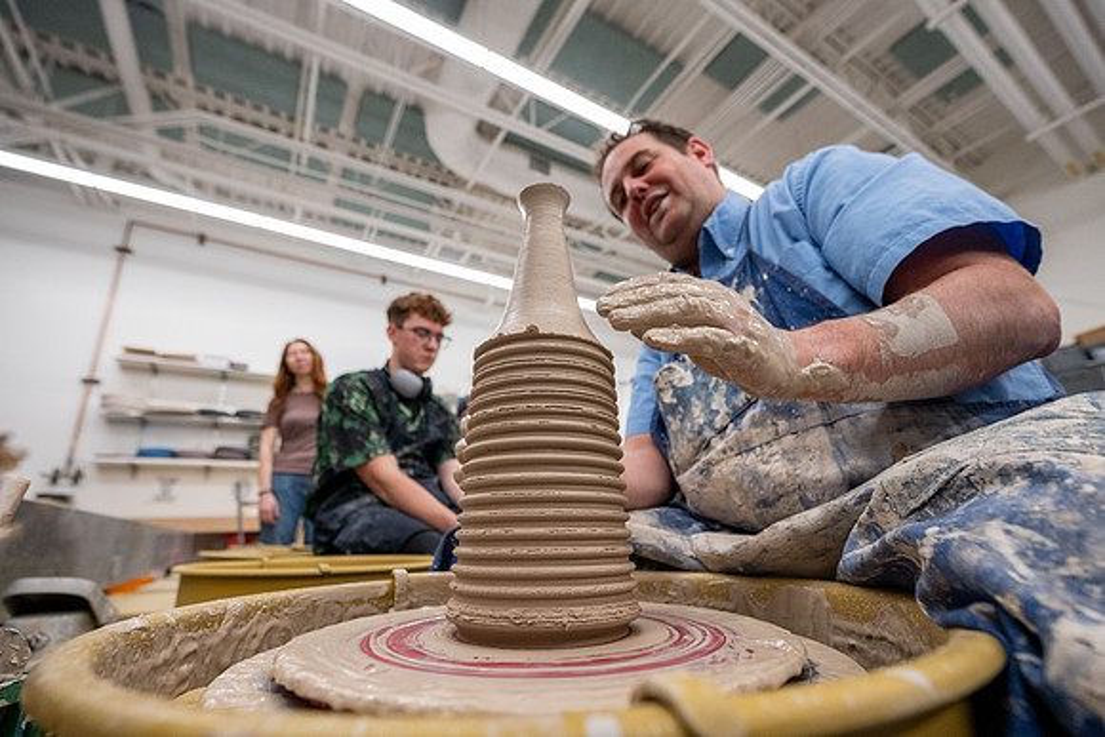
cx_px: 558
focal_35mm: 16
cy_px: 386
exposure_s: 1/400
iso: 1600
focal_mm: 14
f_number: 4
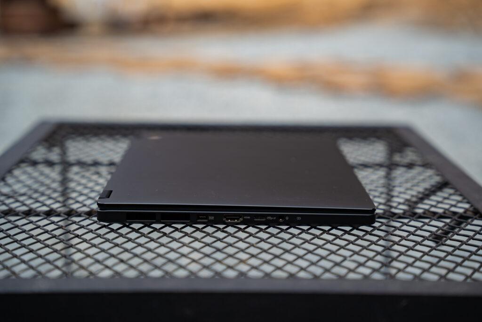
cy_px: 161
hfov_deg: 28.8
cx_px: 241
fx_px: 937
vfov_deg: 19.5
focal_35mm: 70
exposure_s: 1/400
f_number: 2.8
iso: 64
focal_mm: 70
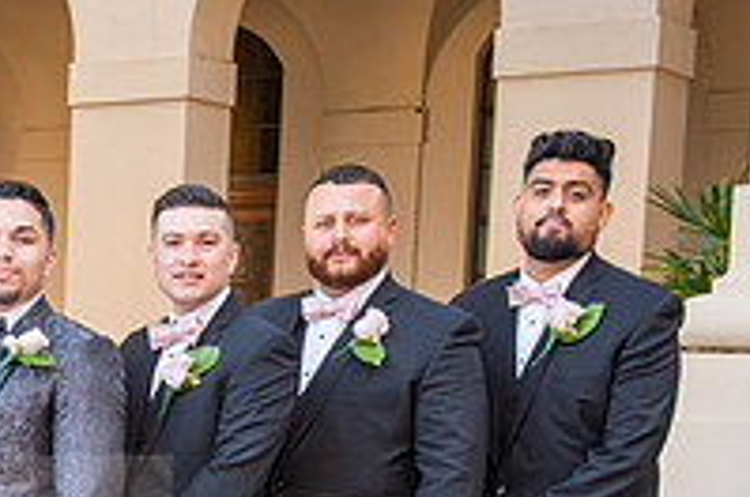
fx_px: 2038
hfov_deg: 19.8
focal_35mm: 98
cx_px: -117
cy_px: 543
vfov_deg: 13.6
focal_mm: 32
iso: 640
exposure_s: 1/200
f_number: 4.5
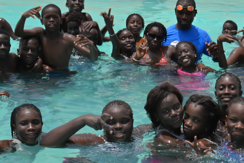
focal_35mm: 105
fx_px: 712
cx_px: 156
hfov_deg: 19.4
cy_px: 71
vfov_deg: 13.0
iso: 200
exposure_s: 1/100
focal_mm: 46
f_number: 20
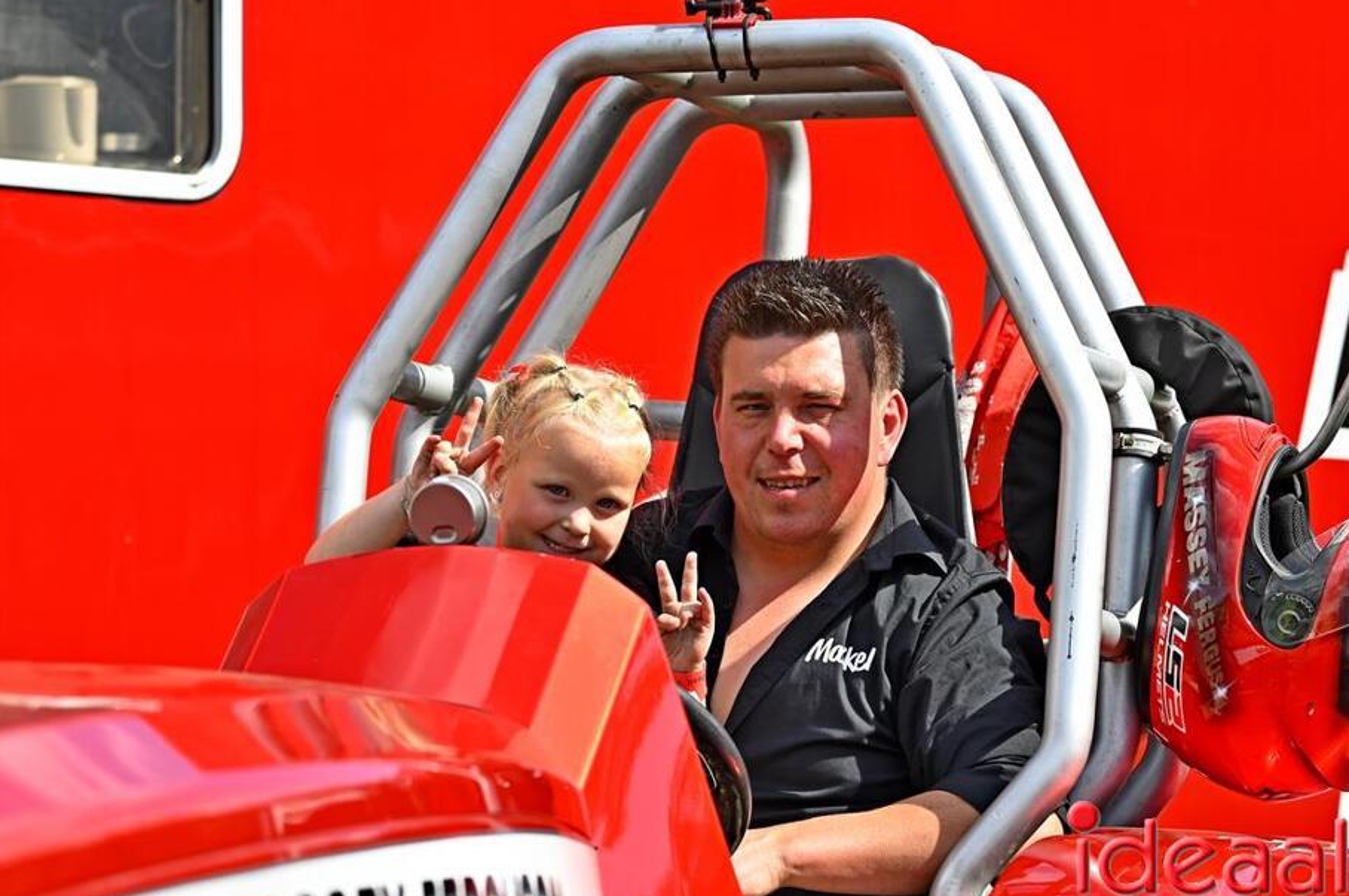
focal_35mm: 153
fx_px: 5726
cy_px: 478
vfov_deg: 8.9
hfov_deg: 13.4
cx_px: 686
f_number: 4.8
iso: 320
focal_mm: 140
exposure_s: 1/1250
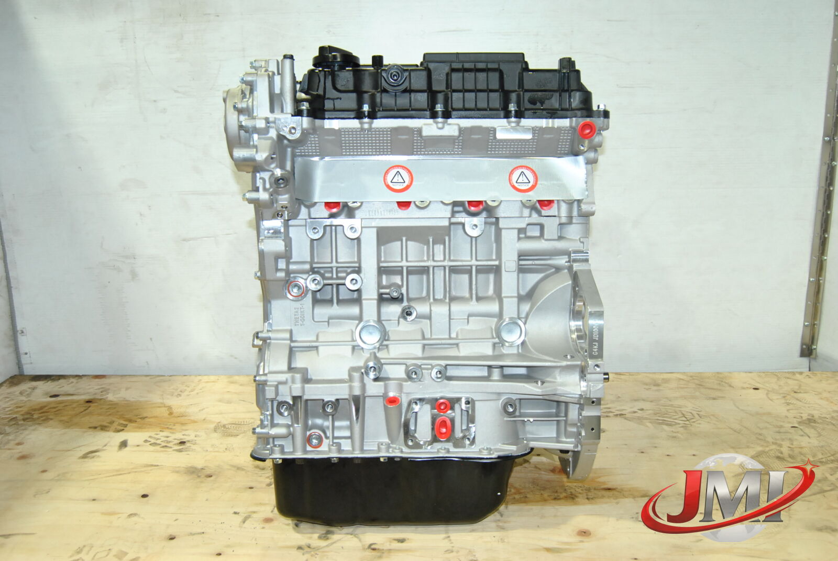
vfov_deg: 40.1
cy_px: 280
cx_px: 419
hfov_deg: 57.2
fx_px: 769
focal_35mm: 33
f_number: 5
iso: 800
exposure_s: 1/200
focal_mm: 22
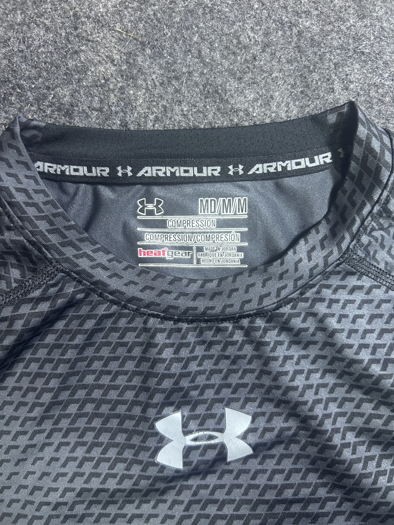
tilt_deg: -57.7
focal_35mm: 26
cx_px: 197
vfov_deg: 67.3
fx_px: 395
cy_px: 262
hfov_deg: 53.1
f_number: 1.5
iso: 400
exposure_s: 1/33
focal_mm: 5.7
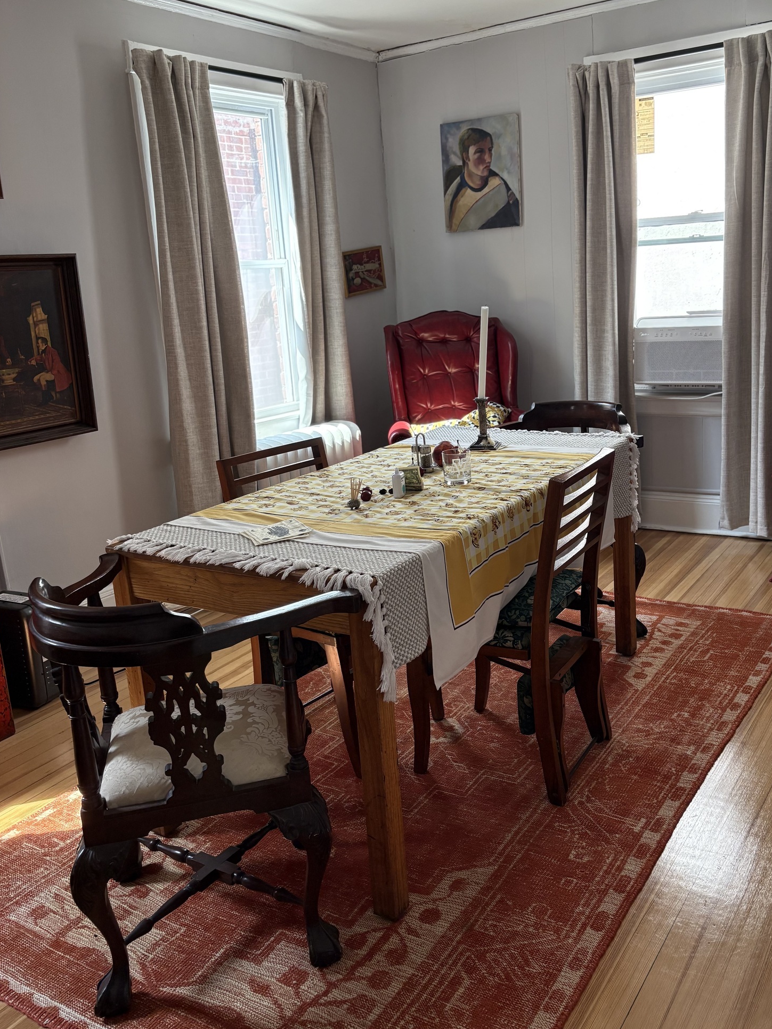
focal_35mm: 31
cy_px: 468
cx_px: 456
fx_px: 922
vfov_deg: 58.3
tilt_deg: -10.5
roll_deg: +3.8
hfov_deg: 45.2
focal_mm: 5.96
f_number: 1.6
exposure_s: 1/117
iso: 125
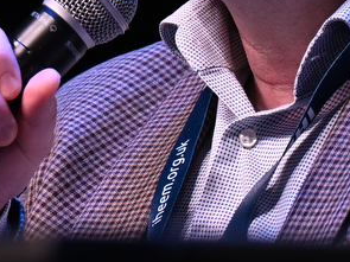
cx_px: 333
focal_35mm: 667
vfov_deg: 2.2
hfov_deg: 3.0
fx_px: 6741
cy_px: -85
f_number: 2.8
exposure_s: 1/200
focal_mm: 200
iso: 500
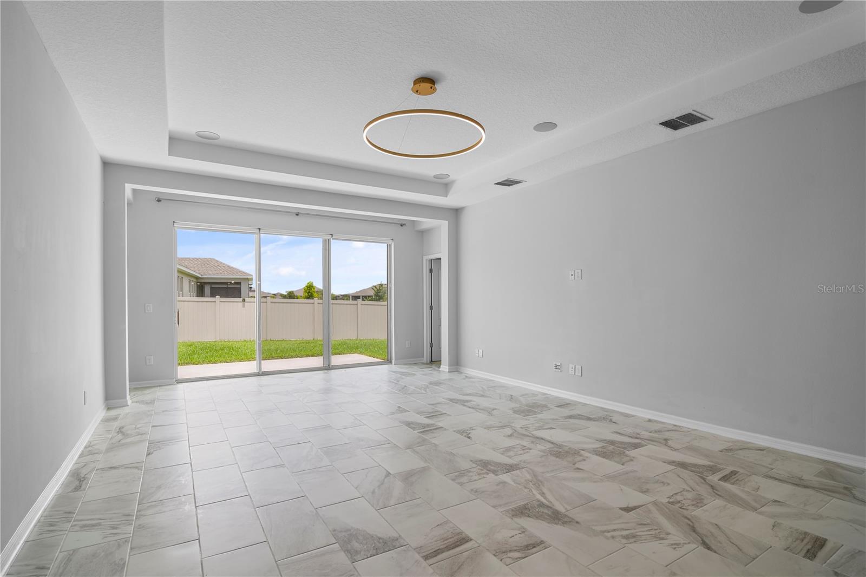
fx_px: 385
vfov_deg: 73.7
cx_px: 433
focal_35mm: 16
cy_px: 288
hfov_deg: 96.7
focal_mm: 11
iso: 100
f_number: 8
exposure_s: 1/10
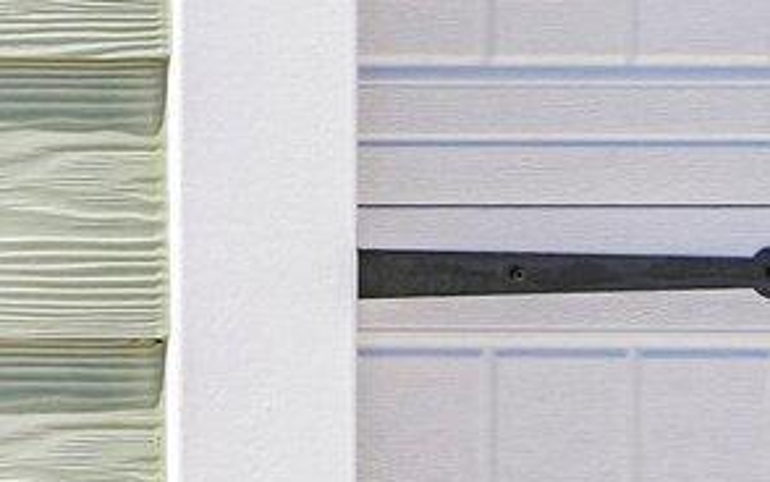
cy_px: -861
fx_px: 4472
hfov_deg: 7.9
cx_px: -1867
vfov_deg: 5.8
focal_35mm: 213
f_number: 8
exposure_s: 1/160
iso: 100
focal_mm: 30
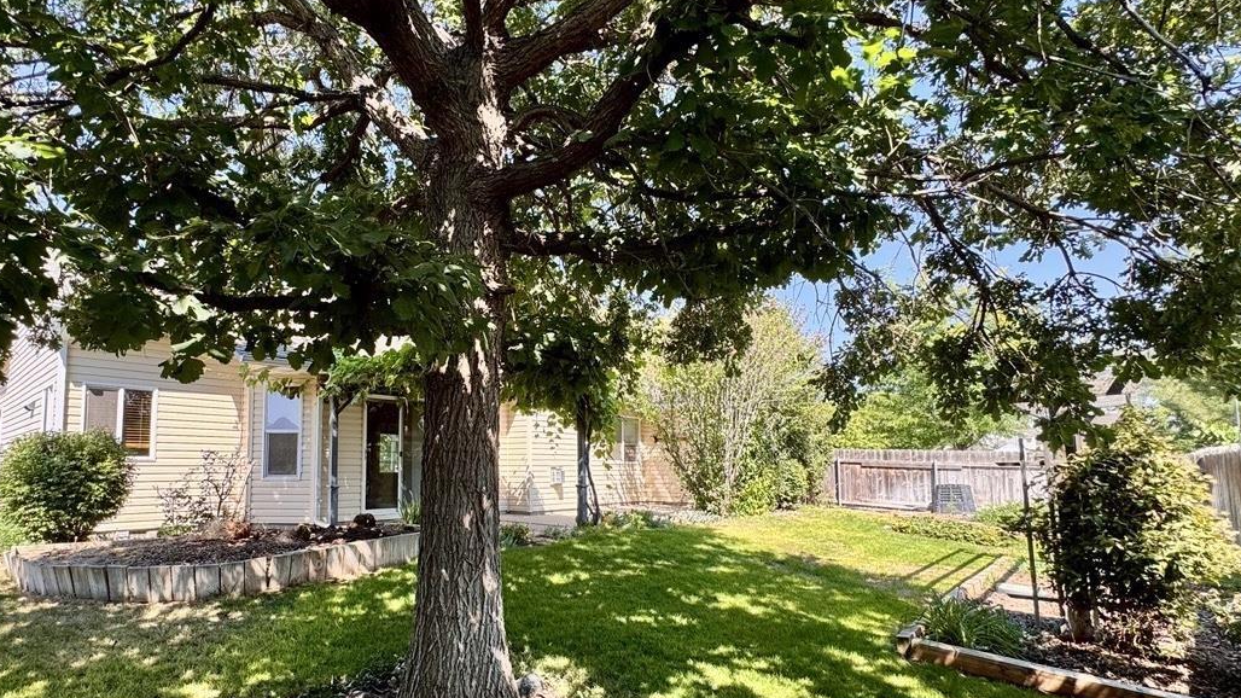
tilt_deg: +4.5
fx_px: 625
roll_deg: +0.1
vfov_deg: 57.9
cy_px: 419
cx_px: 506
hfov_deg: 88.6
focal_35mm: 19
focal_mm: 2.22
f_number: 2.2
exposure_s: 1/282
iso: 40
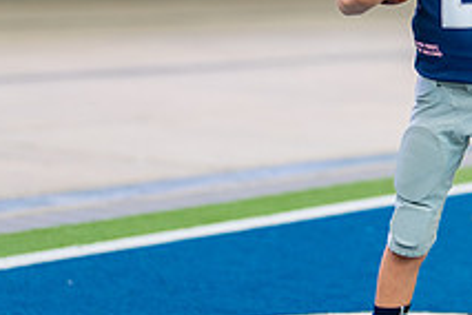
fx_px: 2176
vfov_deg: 8.3
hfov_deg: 12.2
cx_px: 477
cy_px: 70
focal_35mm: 166
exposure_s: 1/400
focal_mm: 50
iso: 160
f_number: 1.2
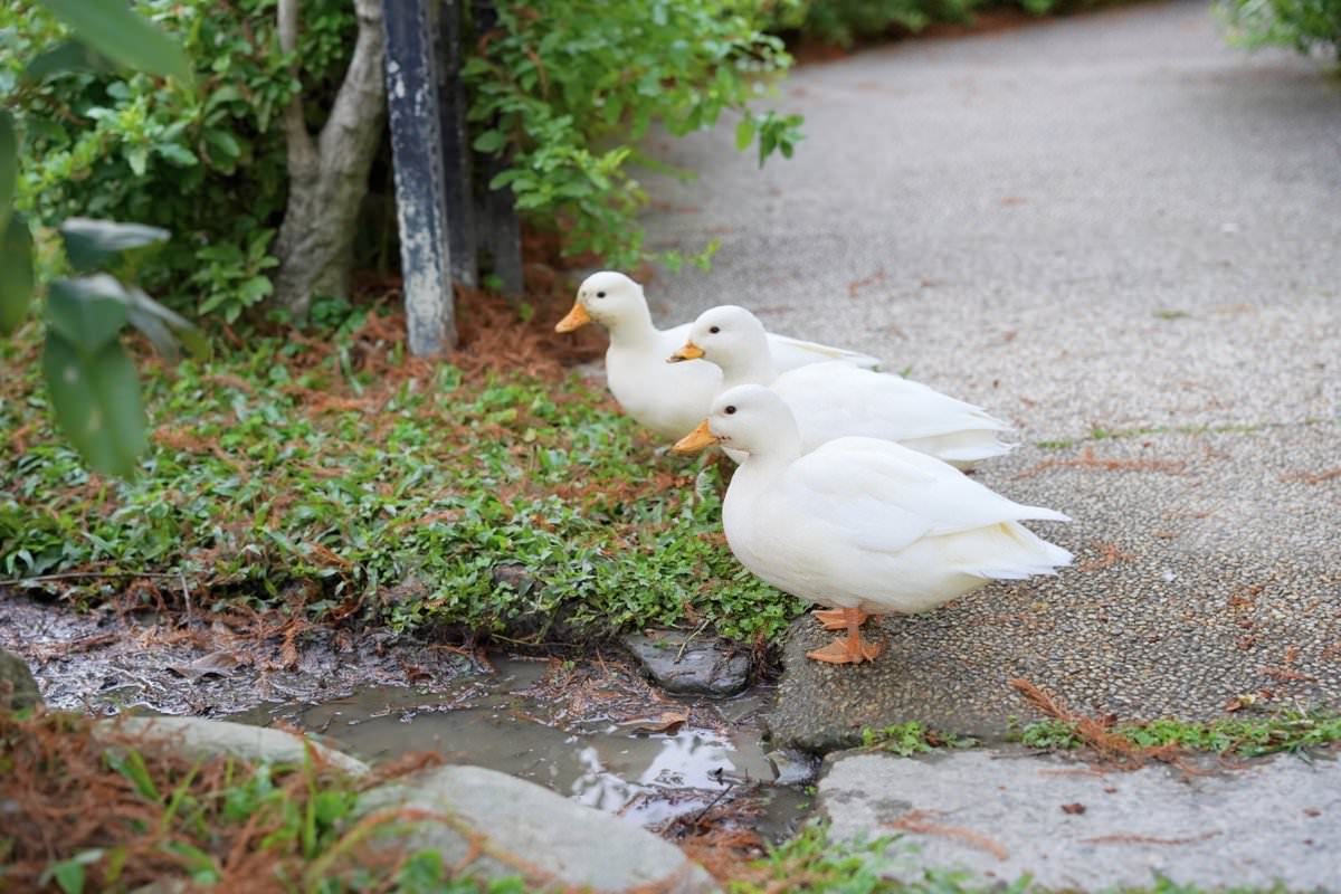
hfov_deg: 38.4
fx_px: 1926
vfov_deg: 26.1
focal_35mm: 52
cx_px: 670
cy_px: 447
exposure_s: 1/160
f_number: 4
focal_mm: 51.7
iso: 1600
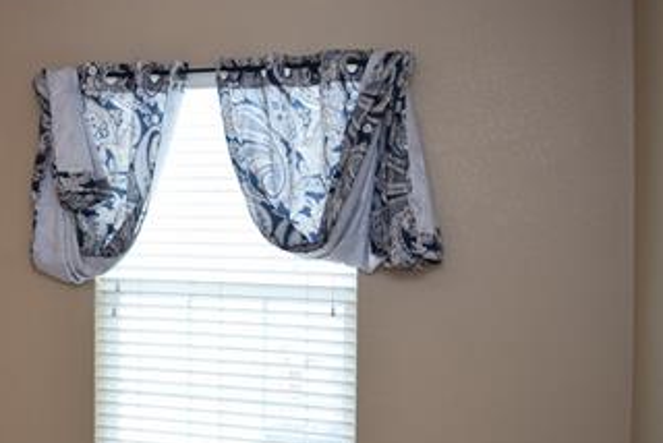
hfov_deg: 34.1
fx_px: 995
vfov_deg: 25.1
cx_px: 27
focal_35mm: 54
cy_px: 220
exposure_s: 1/80
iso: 400
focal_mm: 18
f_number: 4.5
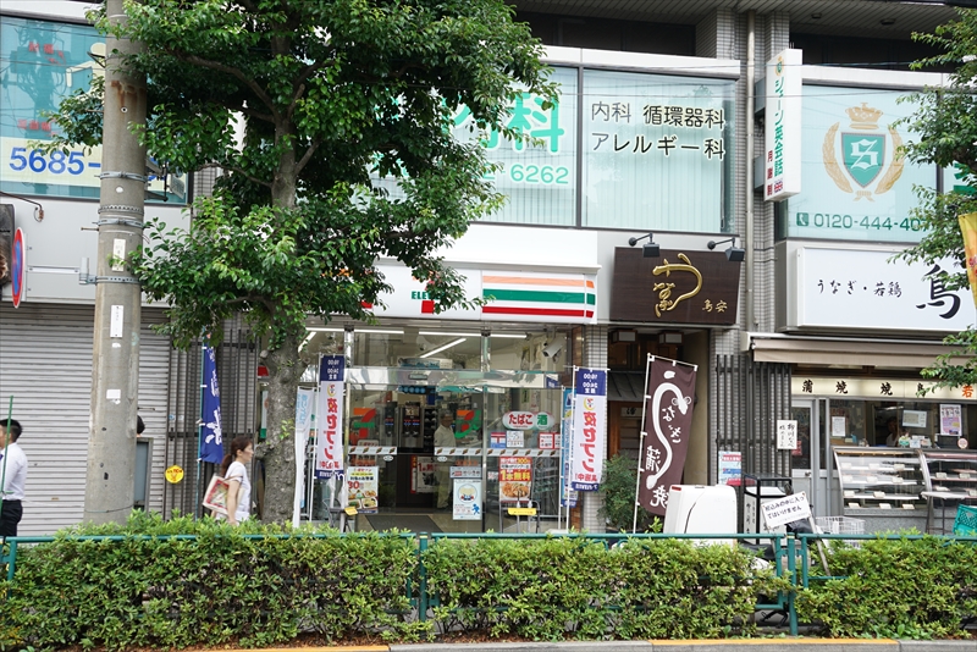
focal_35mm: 46
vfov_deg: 29.3
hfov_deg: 42.7
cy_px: 326
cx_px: 488
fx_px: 1249
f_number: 5
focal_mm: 31
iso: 100
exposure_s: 1/60
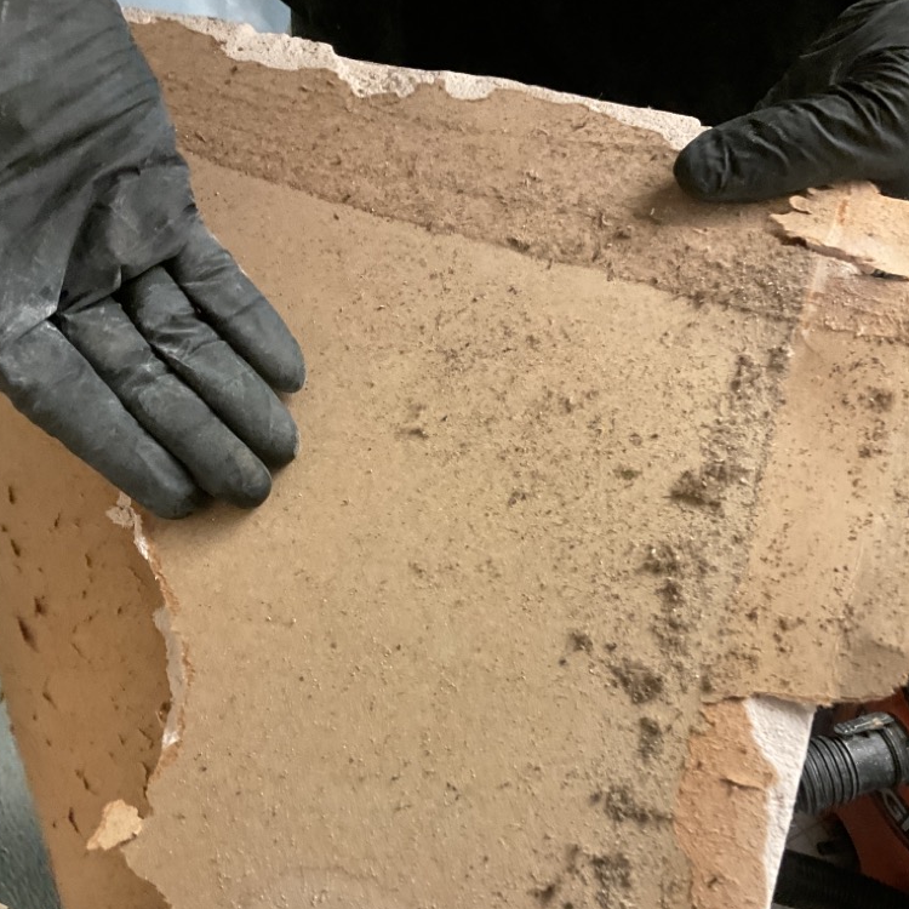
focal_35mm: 35
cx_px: 447
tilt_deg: -60.0
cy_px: 595
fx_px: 1040
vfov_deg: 46.6
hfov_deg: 47.2
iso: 250
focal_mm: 3
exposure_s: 1/60
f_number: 1.8
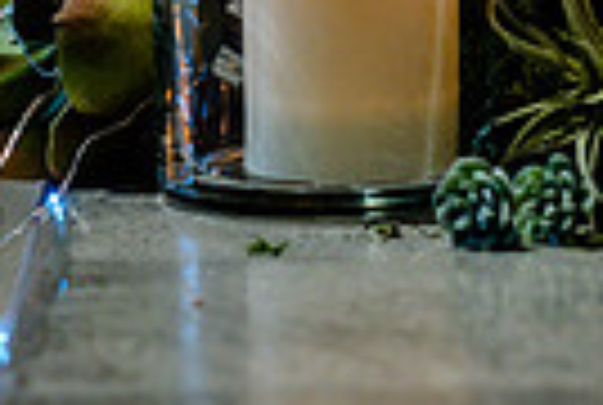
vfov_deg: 7.8
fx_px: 2971
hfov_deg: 11.4
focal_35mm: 177
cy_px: 241
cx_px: -36
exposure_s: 1/100
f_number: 4
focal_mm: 41
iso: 1600
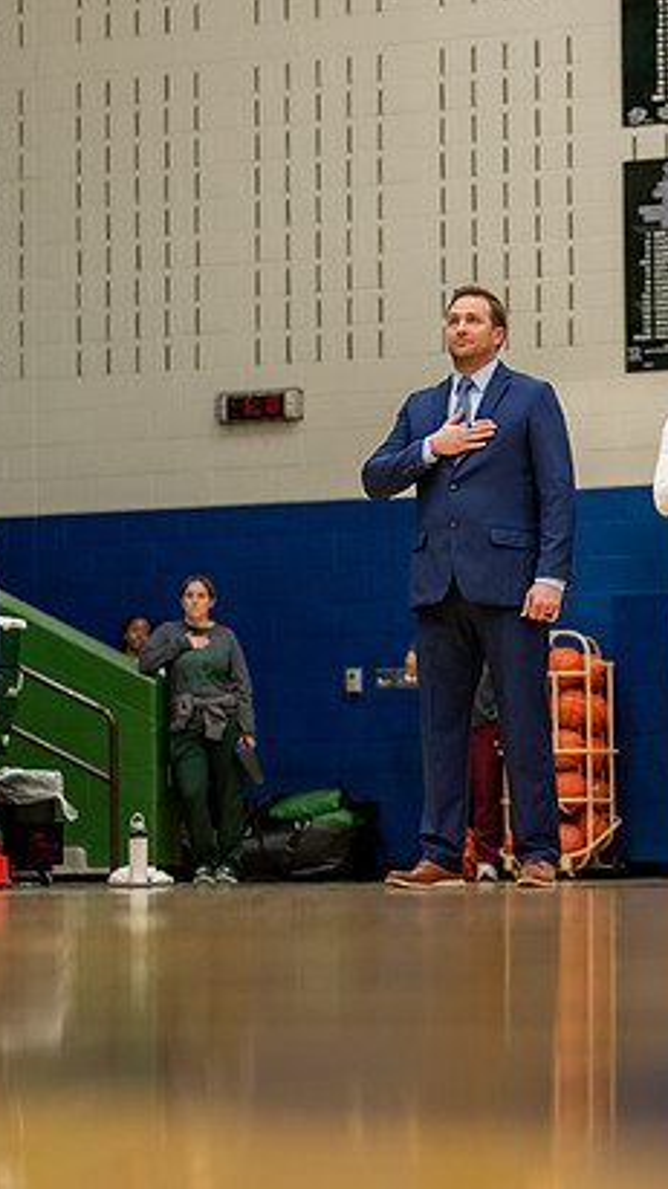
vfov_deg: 16.7
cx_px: 724
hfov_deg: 9.4
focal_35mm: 128
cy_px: 715
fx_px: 4033
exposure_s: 1/500
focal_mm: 50
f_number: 1.2
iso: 500
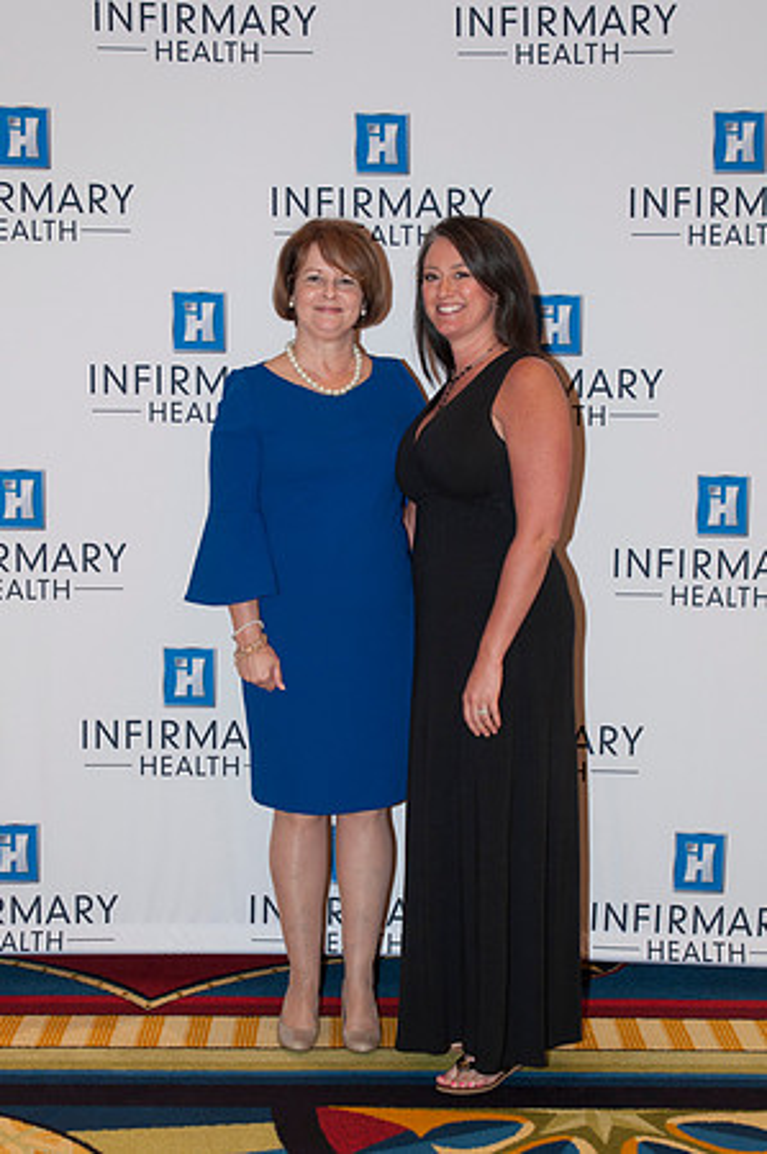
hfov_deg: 22.6
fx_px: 1922
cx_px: 384
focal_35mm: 60
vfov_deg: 33.4
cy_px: 577
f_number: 5.6
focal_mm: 40
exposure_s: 1/60
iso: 400
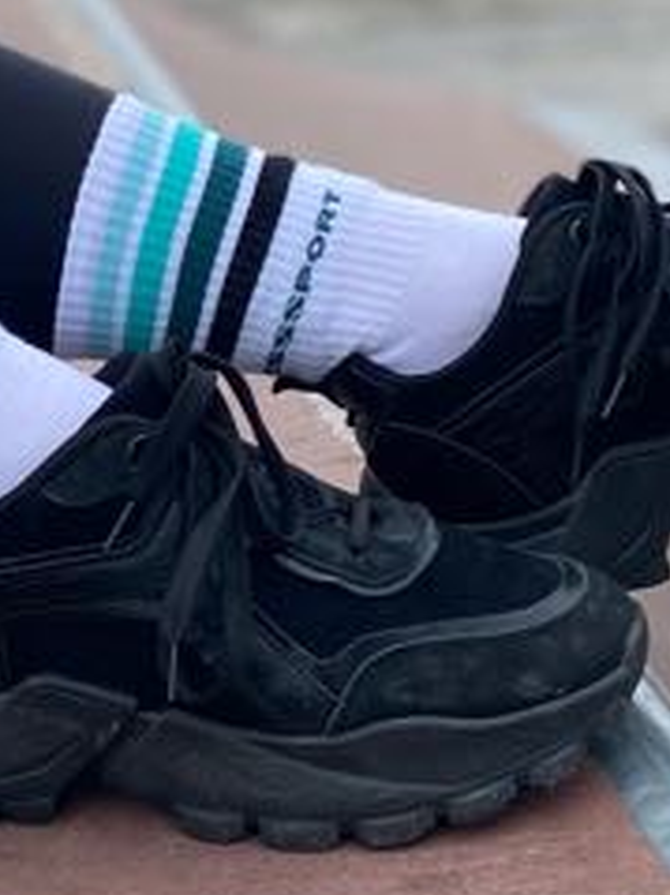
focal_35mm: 91
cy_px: 120
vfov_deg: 21.2
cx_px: -6
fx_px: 2351
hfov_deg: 15.9
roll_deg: +5.2
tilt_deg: -13.3
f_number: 1.8
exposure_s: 1/2183
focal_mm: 4.25
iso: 32
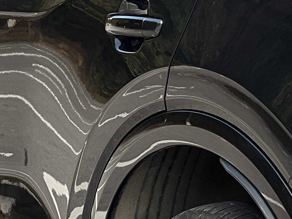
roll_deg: +1.7
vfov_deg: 5.0
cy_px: 42
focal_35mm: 297
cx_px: 484
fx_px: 2506
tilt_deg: -6.4
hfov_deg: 6.6
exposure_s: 1/184
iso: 25
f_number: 2.8
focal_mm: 9
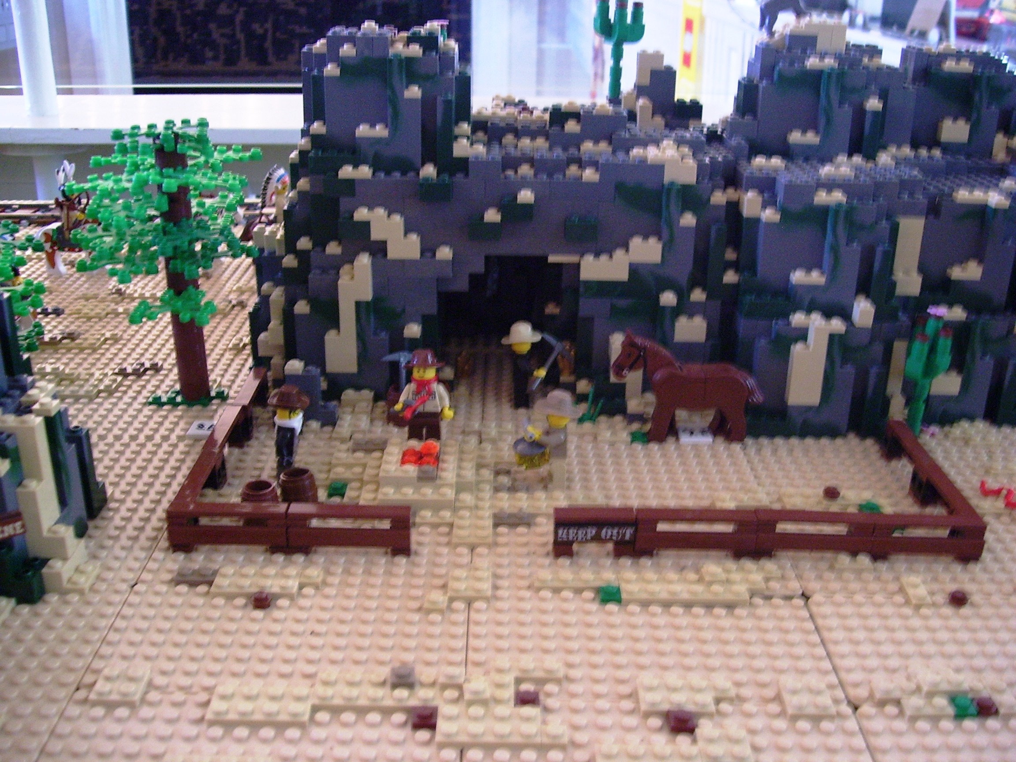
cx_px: 508
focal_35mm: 36
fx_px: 1057
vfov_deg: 39.7
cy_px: 381
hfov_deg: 51.4
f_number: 2.7
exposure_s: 1/8
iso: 160
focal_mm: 6
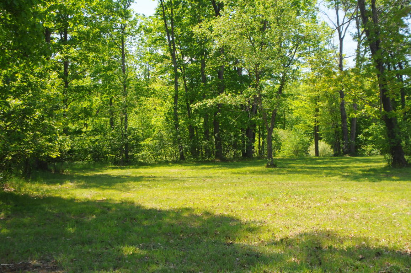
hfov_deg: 46.4
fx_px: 479
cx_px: 206
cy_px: 136
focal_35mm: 42
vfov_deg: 31.8
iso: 800
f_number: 8
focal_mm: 28
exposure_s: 1/400
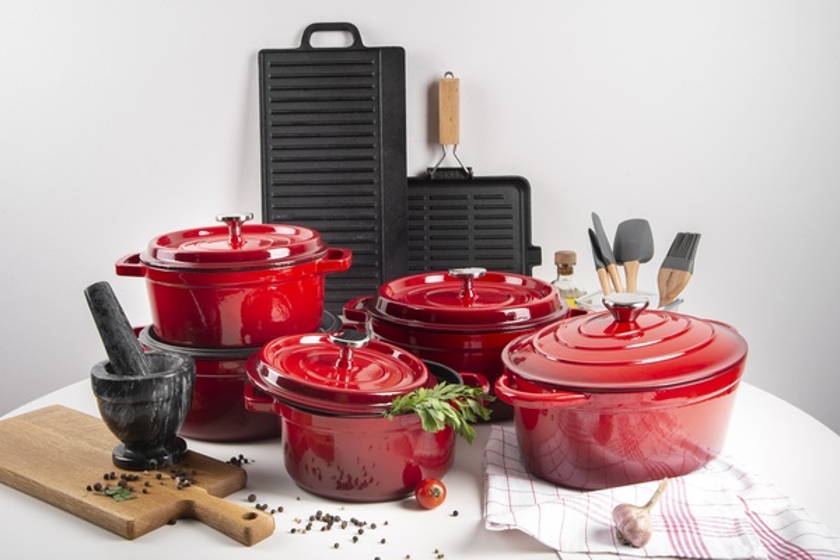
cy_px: 280
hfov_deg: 46.4
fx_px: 980
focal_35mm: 42
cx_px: 420
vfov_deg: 31.9
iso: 100
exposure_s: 1/160
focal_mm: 42
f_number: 18
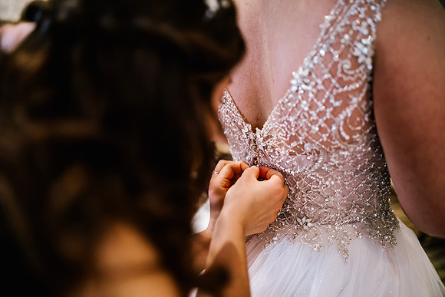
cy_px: 148
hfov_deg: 54.4
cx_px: 222
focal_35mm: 35
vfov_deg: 37.9
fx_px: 433
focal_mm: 35
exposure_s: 1/250
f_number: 1.4
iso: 1250
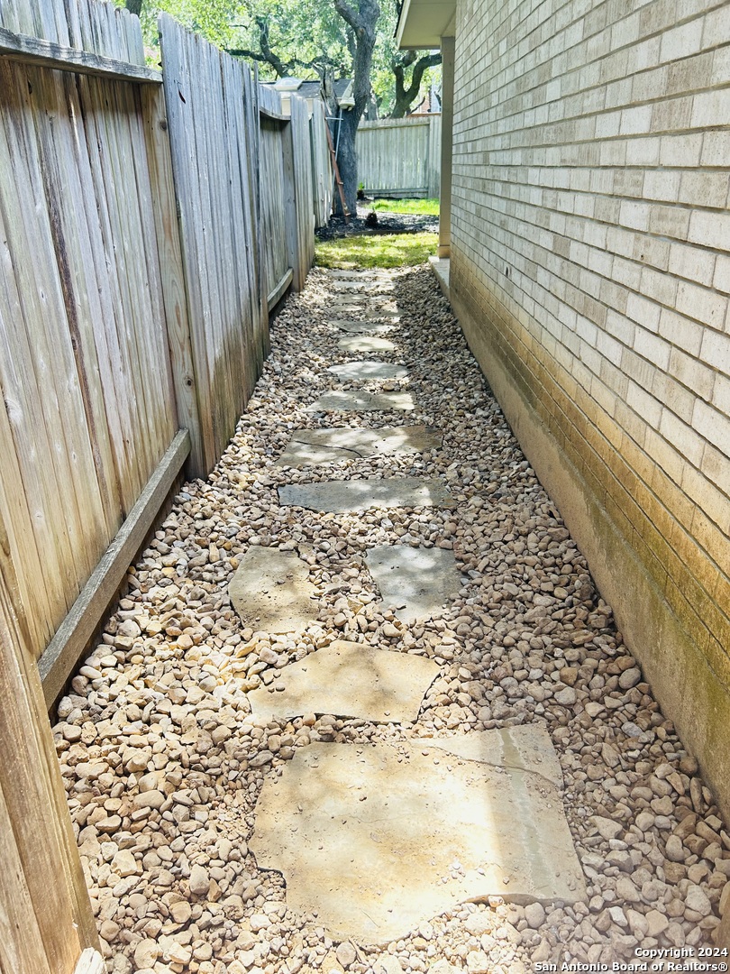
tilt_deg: -23.9
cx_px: 365
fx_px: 731
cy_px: 487
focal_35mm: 26
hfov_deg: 53.1
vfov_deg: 67.3
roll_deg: +0.7
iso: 50
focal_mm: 5.7
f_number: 1.5
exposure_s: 1/290
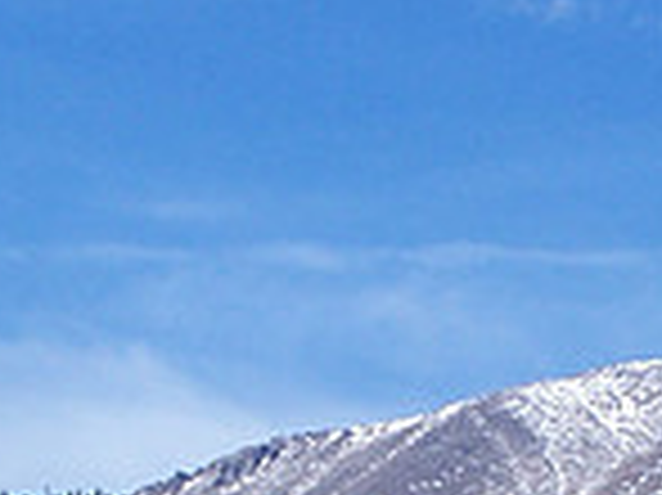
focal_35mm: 323
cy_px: 785
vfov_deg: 4.6
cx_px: 657
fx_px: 6172
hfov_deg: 6.1
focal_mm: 13.7
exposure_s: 1/750
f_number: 4.5
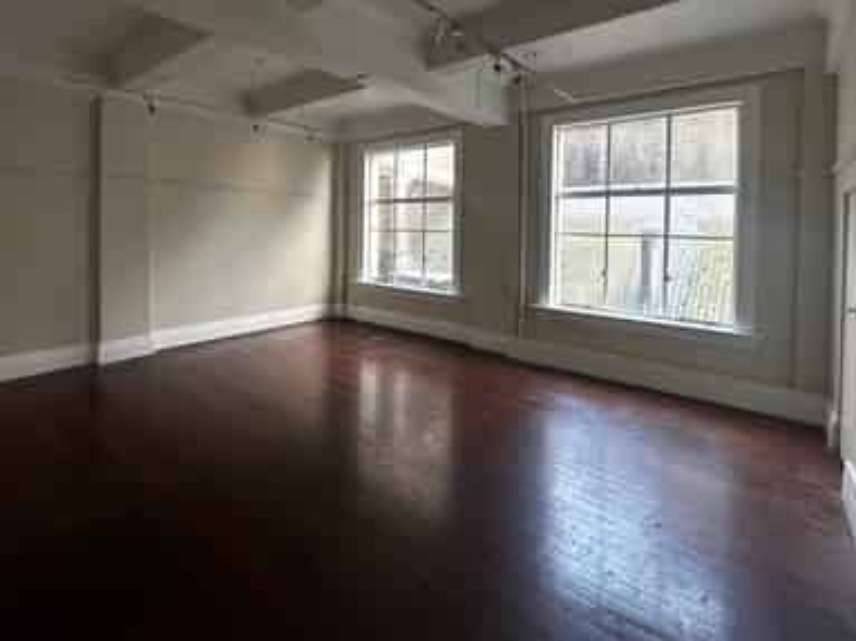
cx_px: 372
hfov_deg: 87.3
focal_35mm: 18
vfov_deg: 70.2
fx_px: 445
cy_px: 233
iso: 200
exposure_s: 1/99
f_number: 2.2
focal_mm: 2.22
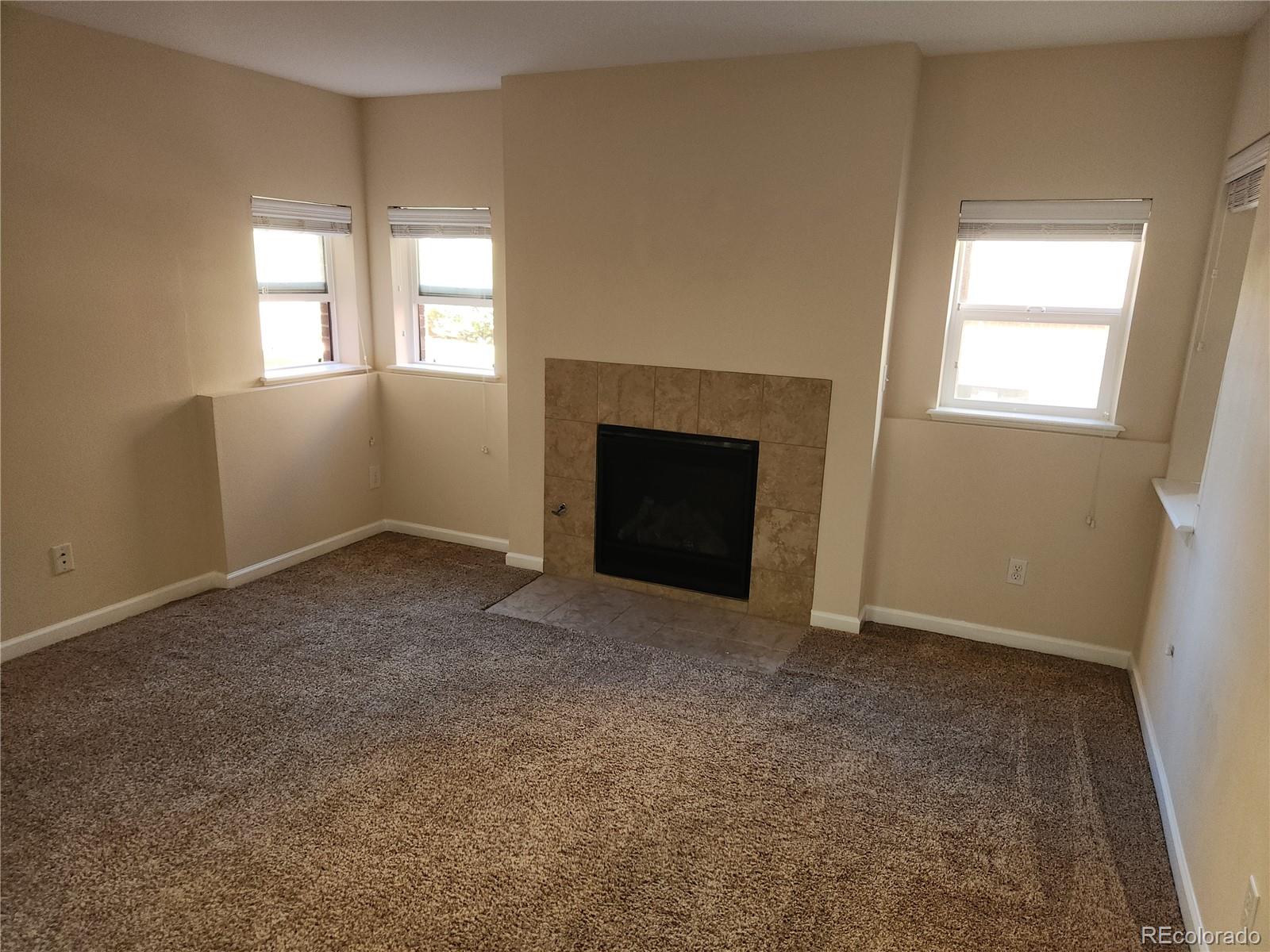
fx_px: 844
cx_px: 635
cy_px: 476
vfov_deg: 58.9
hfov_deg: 73.9
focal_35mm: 23
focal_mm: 5.4
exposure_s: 1/24
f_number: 1.8
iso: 100
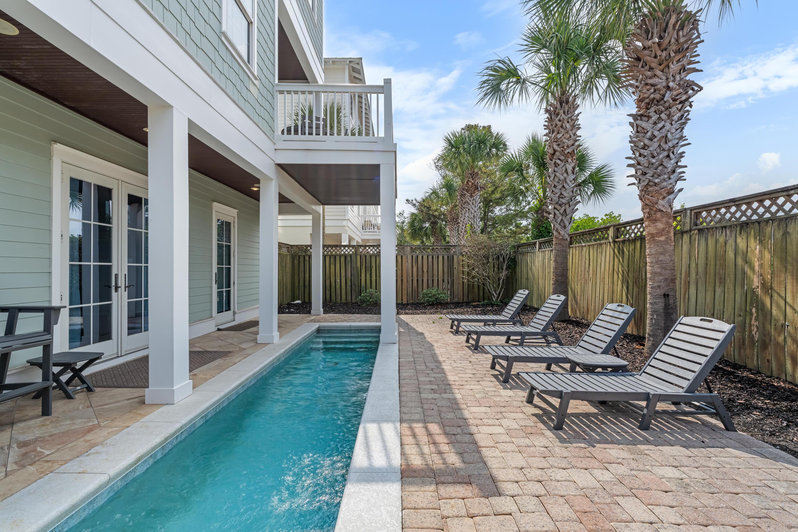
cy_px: 266
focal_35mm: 16
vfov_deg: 73.7
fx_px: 355
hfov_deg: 96.7
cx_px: 399
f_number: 9
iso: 100
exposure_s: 1/100
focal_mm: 16
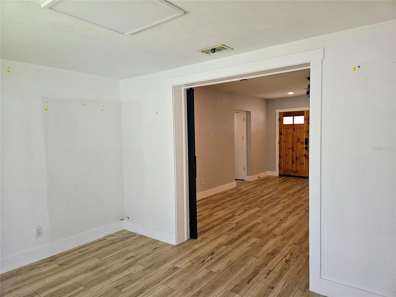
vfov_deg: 58.9
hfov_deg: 73.9
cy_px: 148
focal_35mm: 23
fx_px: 263
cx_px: 198
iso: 50
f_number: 1.8
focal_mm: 5.4
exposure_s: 1/60
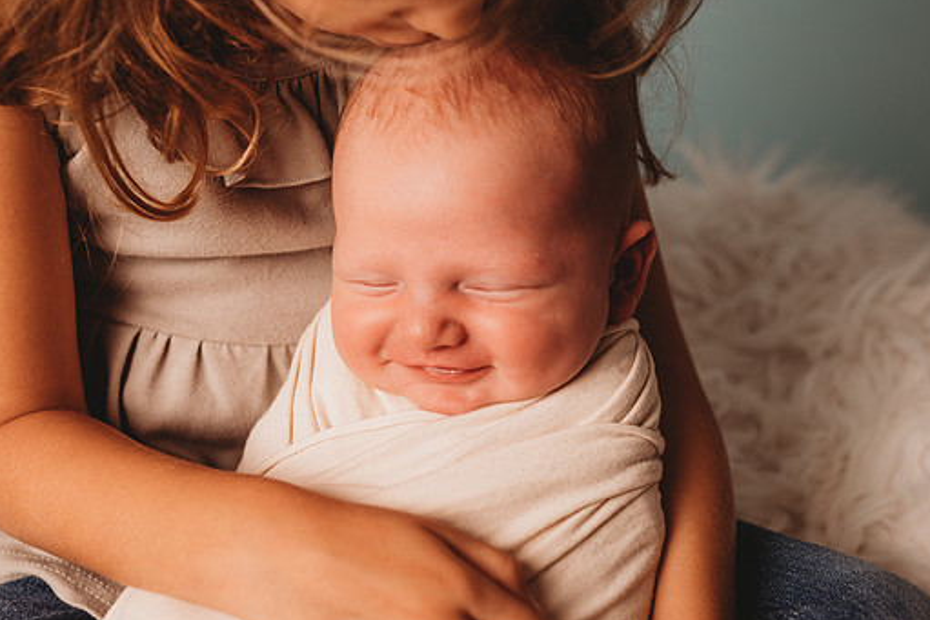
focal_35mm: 56
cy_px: 342
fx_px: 1447
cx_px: 447
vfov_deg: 24.2
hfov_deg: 35.6
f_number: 4
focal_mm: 46
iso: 160
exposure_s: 1/160
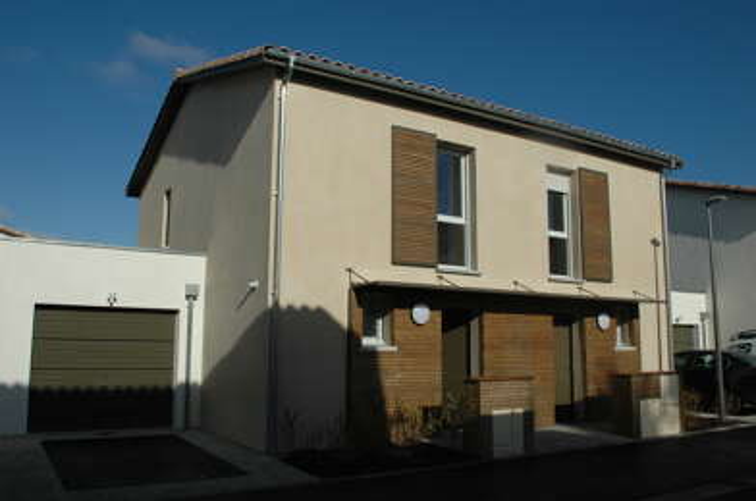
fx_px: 629
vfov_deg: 43.5
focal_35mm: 30
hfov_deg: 62.0
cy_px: 250
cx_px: 378
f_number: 11
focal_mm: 20
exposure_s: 1/500
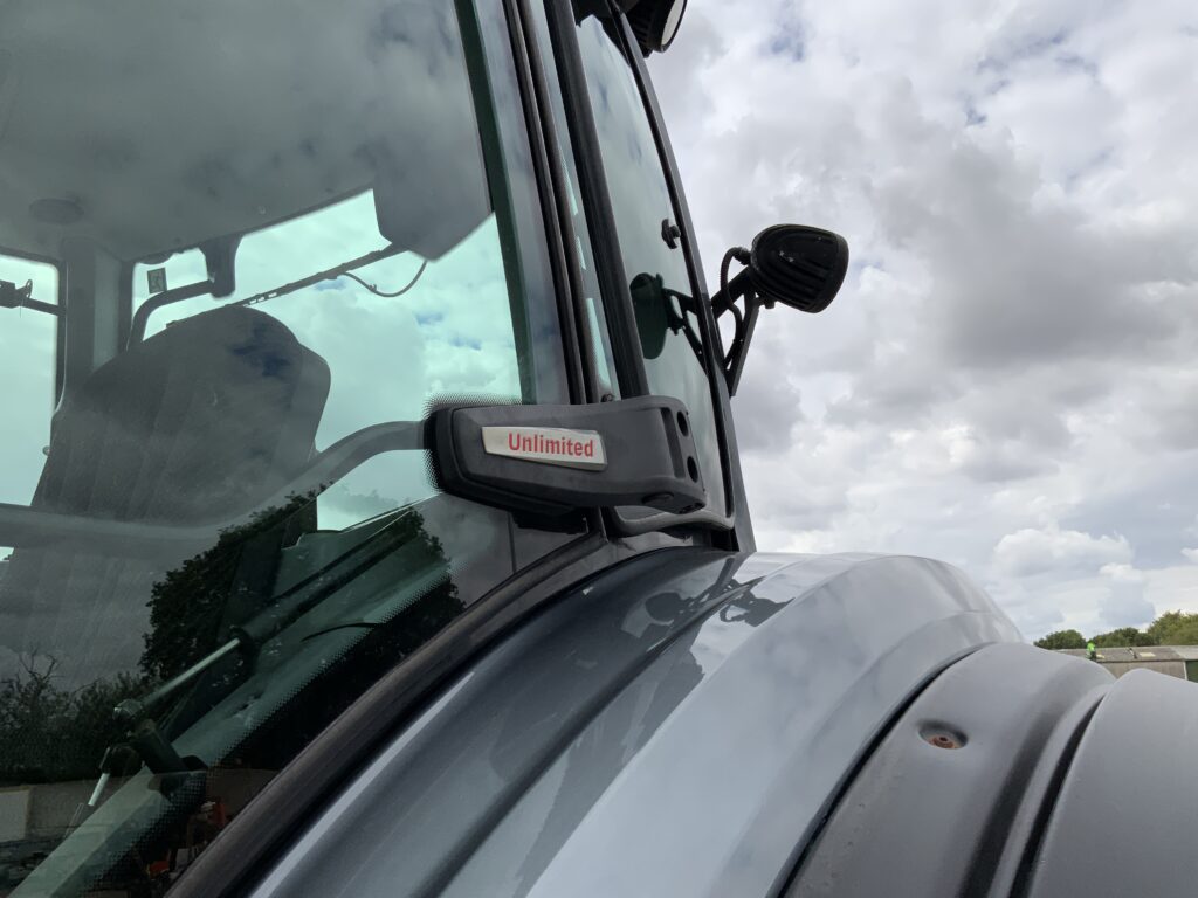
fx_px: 1004
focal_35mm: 29
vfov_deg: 48.2
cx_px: 599
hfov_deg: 61.7
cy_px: 449
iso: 16
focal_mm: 3
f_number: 1.8
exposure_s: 1/2667
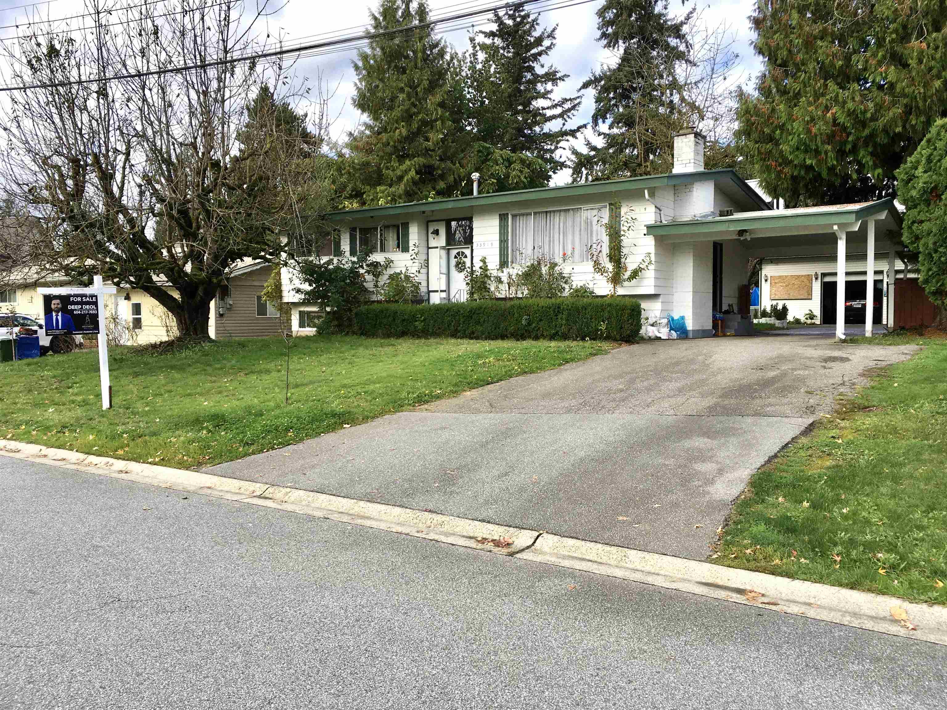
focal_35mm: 29
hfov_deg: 61.7
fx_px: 793
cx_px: 474
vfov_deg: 48.2
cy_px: 355
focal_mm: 4.15
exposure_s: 1/651
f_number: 2.2
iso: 25
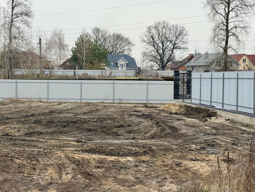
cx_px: 129
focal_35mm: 80
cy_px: 98
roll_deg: -0.7
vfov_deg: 18.4
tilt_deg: -1.2
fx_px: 589
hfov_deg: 24.4
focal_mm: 6.76
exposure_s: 1/183
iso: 50
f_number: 1.78
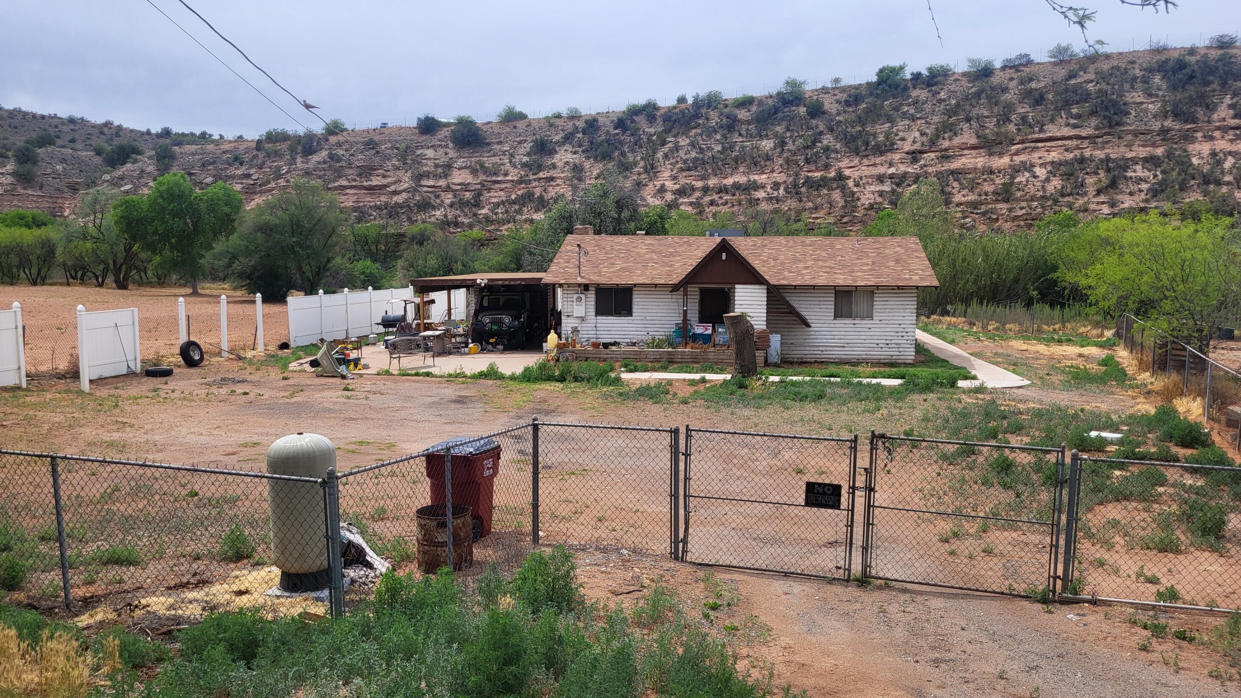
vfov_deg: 40.2
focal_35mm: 29
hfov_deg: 66.1
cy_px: 352
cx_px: 619
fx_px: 954
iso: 40
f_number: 1.8
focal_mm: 5.4
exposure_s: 1/2730
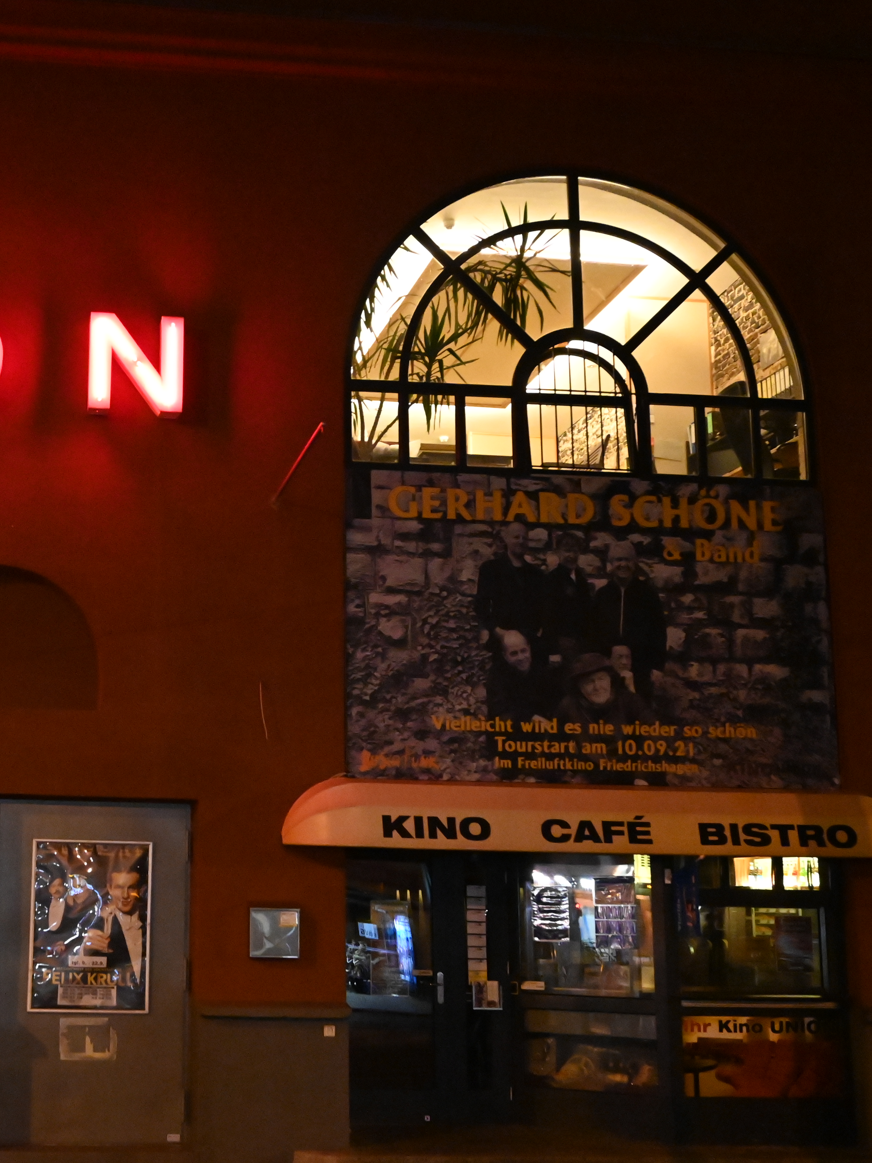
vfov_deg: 38.9
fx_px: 1646
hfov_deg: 28.9
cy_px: 577
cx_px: 142
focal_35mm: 49
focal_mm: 30
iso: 12800
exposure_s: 1/30
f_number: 4
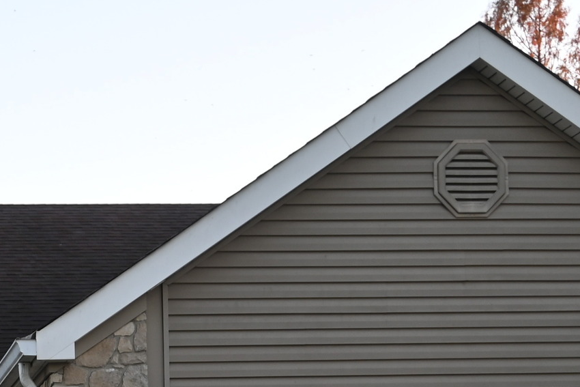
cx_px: -16
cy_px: 682
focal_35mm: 114
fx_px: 1834
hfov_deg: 17.5
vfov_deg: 11.3
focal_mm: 21
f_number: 4
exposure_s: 1/50
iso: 100
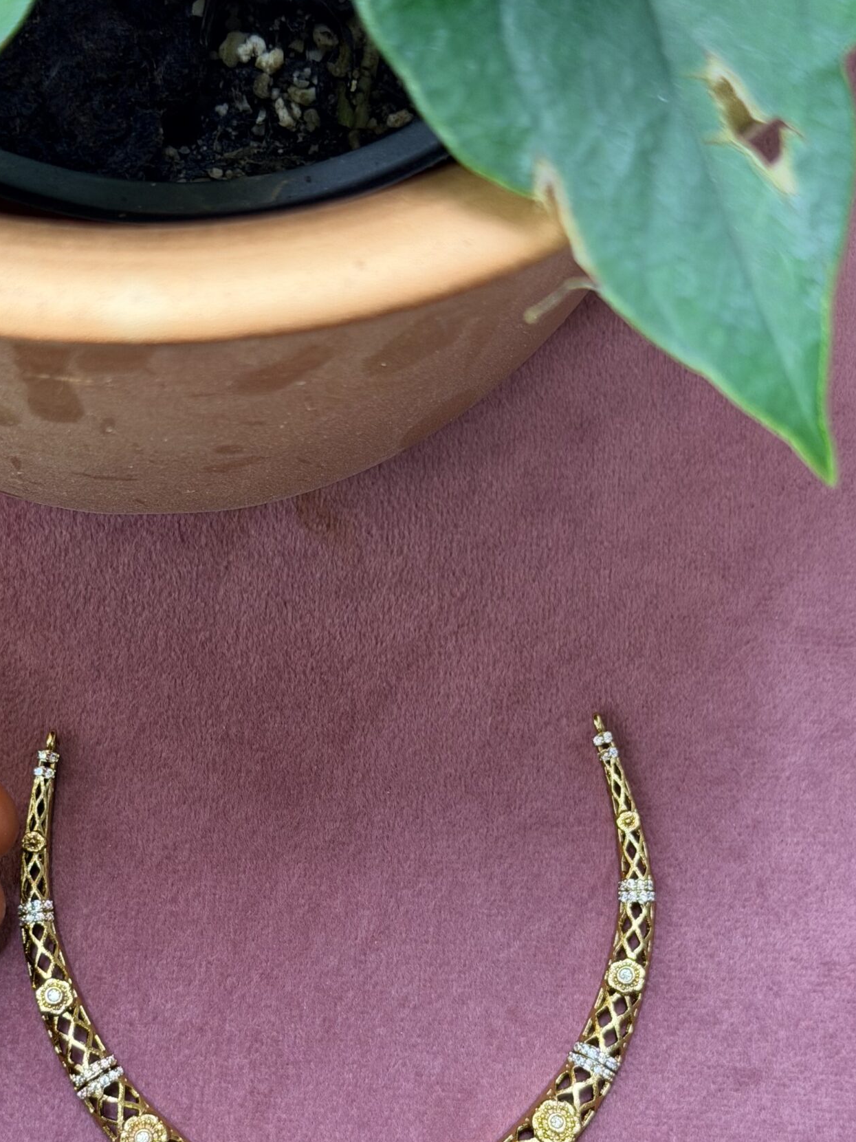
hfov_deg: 19.8
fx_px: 2441
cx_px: 283
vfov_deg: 26.0
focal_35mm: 74
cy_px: 864
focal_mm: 6.76
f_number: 1.78
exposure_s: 1/60
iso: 125
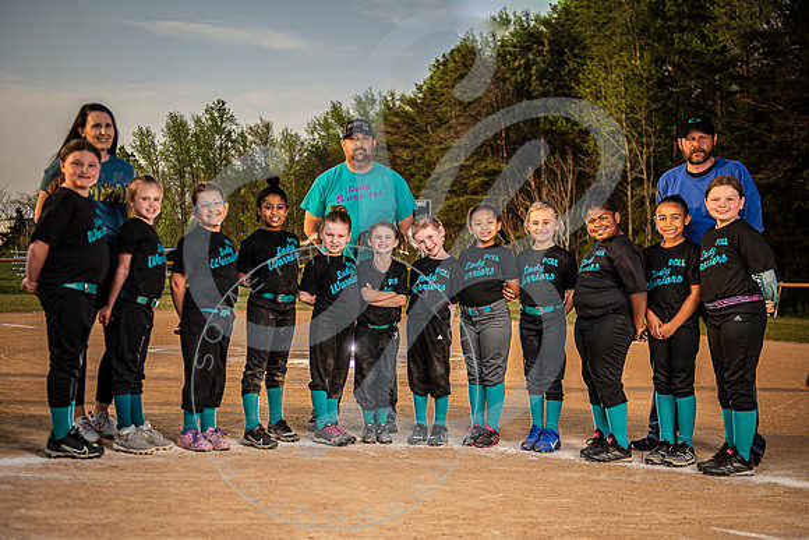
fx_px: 1100
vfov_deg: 27.5
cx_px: 369
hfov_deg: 40.3
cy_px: 294
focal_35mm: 49
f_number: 4
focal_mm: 45
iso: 64
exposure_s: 1/1250
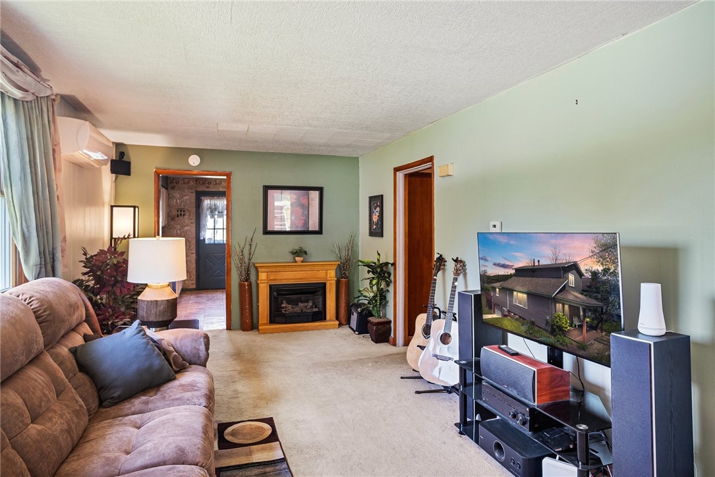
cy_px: 238
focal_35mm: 20
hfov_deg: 84.0
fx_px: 397
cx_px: 358
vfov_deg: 62.0
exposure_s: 1/4
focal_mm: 20
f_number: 8
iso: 400
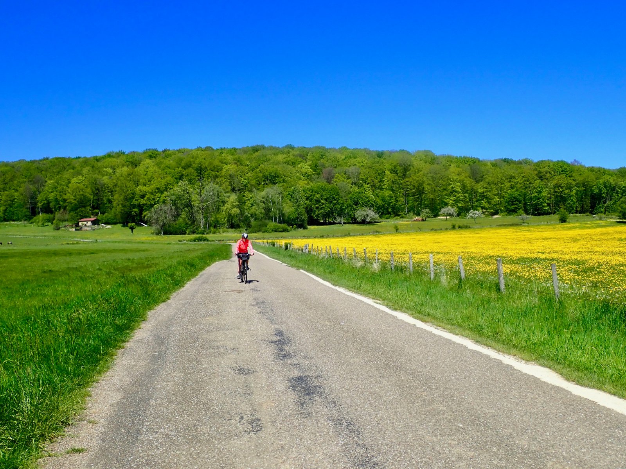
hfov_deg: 52.6
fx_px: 633
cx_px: 313
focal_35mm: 35
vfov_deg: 40.7
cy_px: 234
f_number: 3.5
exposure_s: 1/1000
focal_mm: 6.42
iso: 100
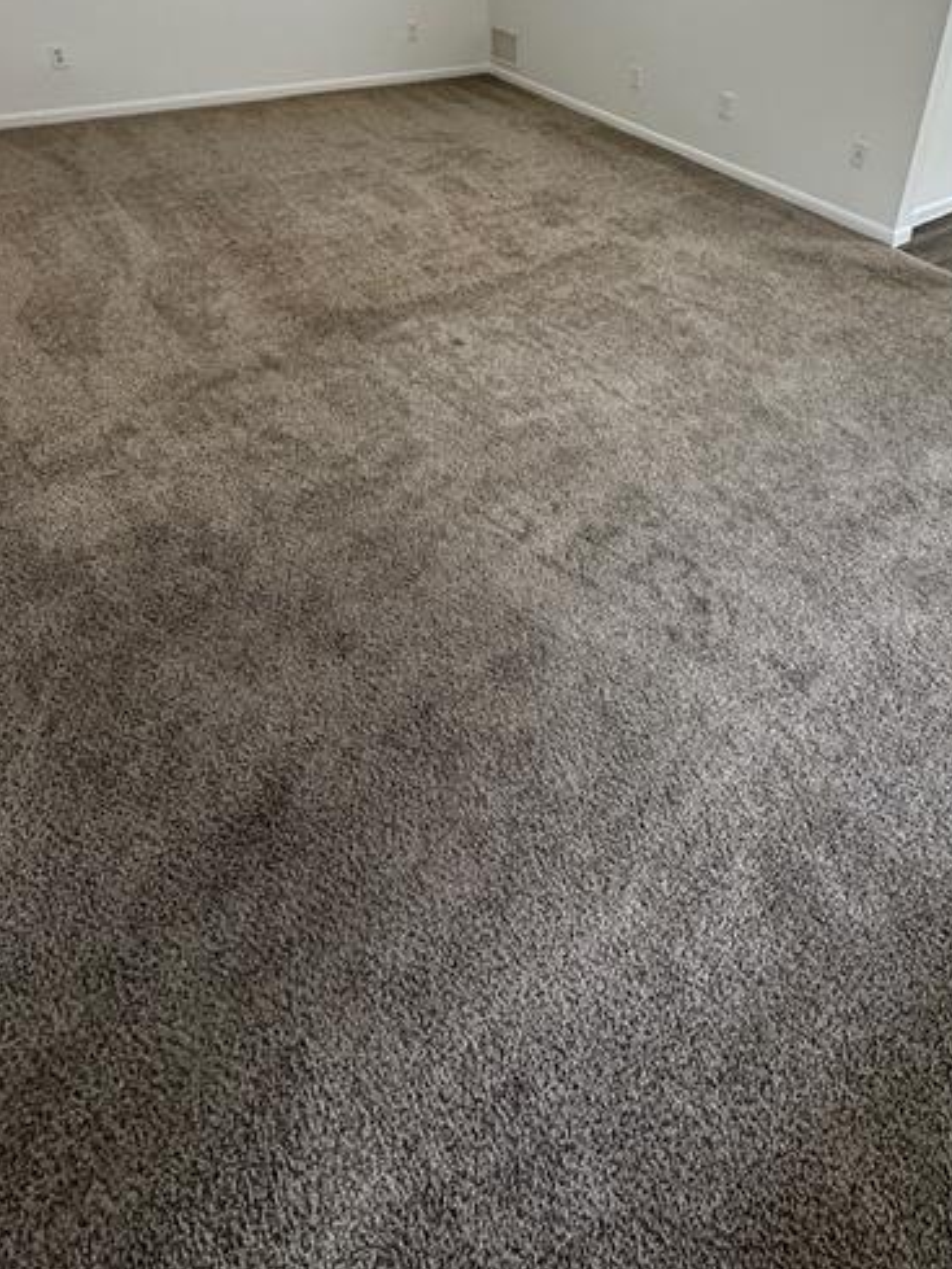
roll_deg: -4.7
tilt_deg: -27.4
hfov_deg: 60.0
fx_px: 806
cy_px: 275
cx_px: 615
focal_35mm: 22
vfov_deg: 69.8
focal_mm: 2.22
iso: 200
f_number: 2.2
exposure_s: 1/60
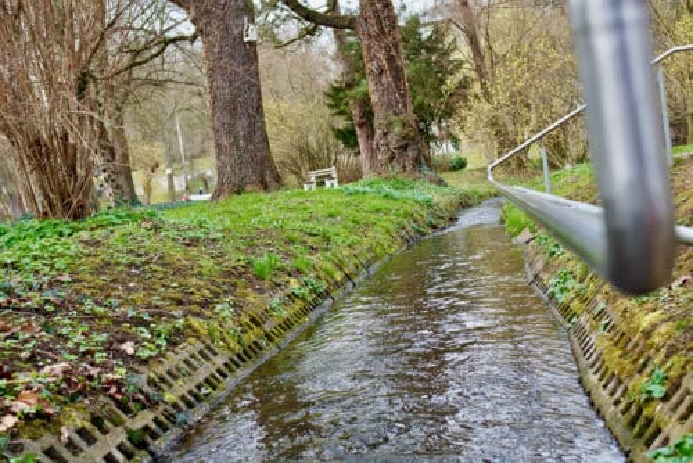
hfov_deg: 39.9
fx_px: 953
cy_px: 232
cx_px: 346
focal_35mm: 50
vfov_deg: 27.3
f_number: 4
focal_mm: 33
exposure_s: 1/200
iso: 400
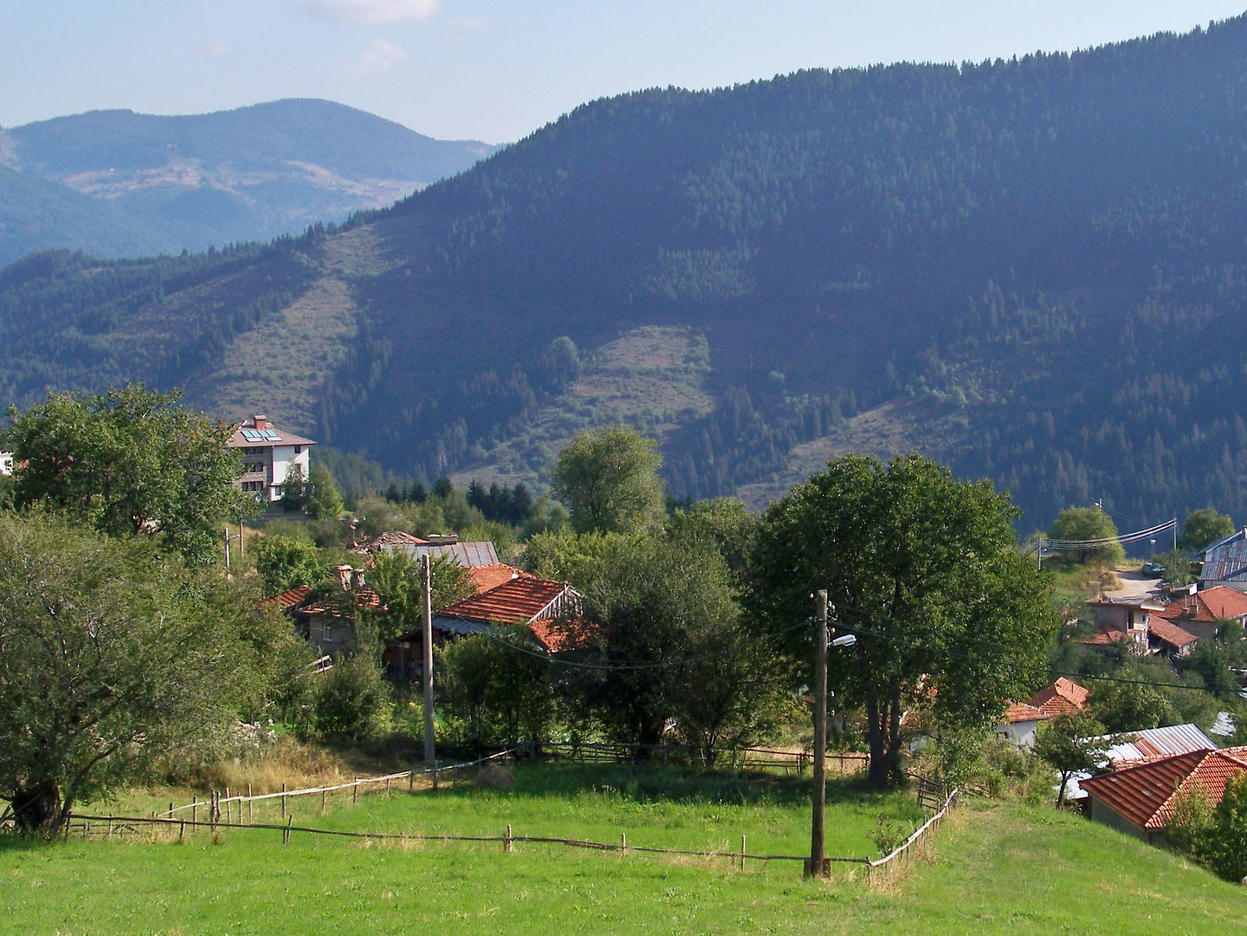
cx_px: 821
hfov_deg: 25.5
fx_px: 2738
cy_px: 424
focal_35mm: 76
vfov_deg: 19.4
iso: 160
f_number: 4.5
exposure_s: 1/640
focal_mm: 11.7
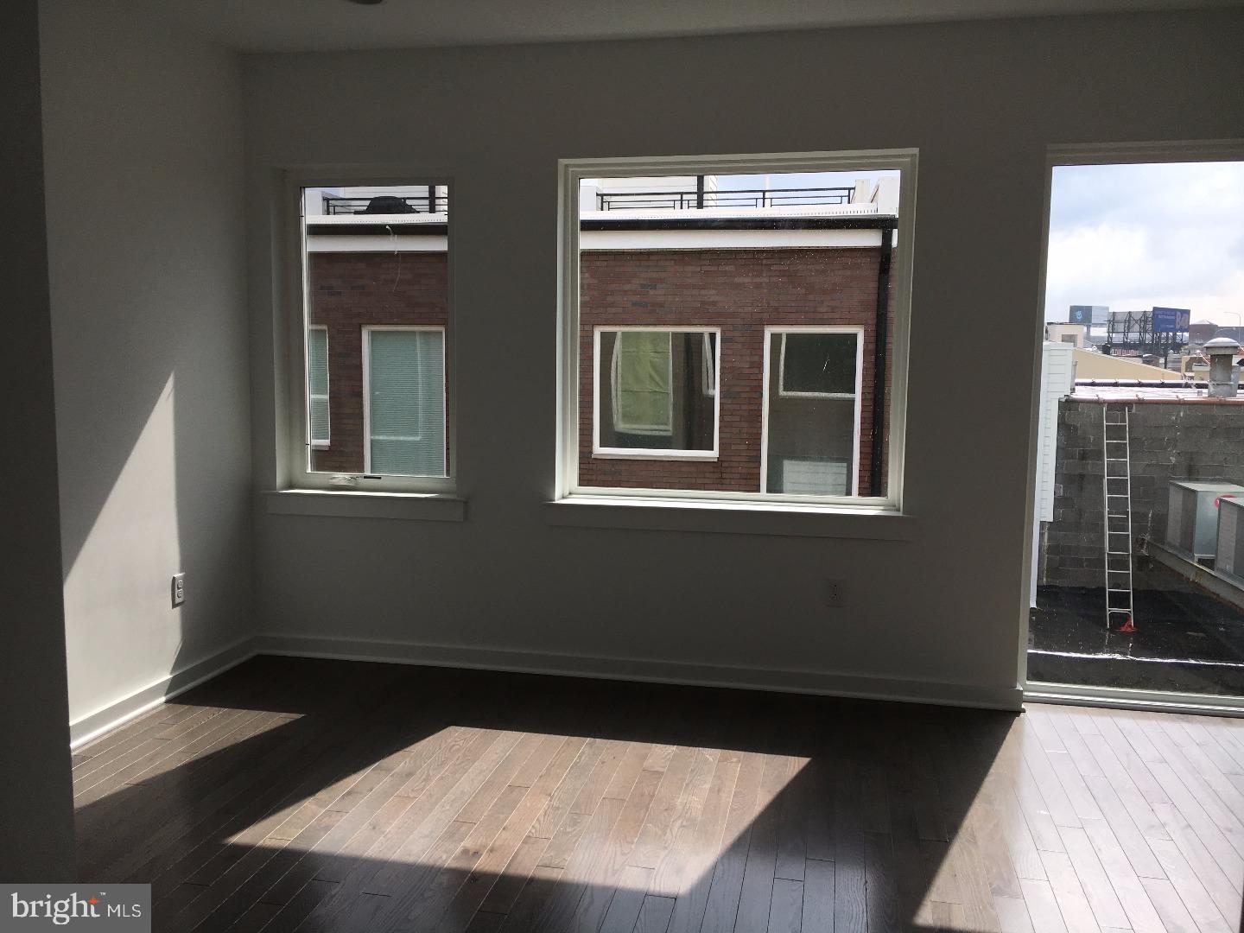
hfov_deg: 61.7
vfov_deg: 48.2
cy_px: 466
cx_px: 622
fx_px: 1042
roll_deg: -0.3
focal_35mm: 29
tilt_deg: -4.9
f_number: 2.2
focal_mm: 4.15
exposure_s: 1/582
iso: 25
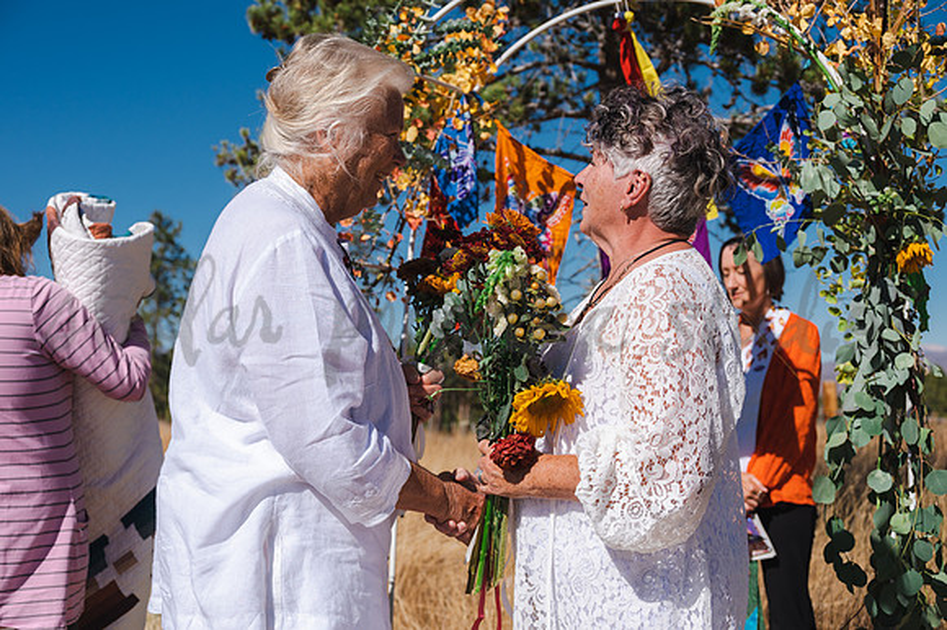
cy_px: 315
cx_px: 474
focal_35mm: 51
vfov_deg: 26.5
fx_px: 1341
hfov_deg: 38.9
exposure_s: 1/2000
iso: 160
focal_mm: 51
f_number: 5.6
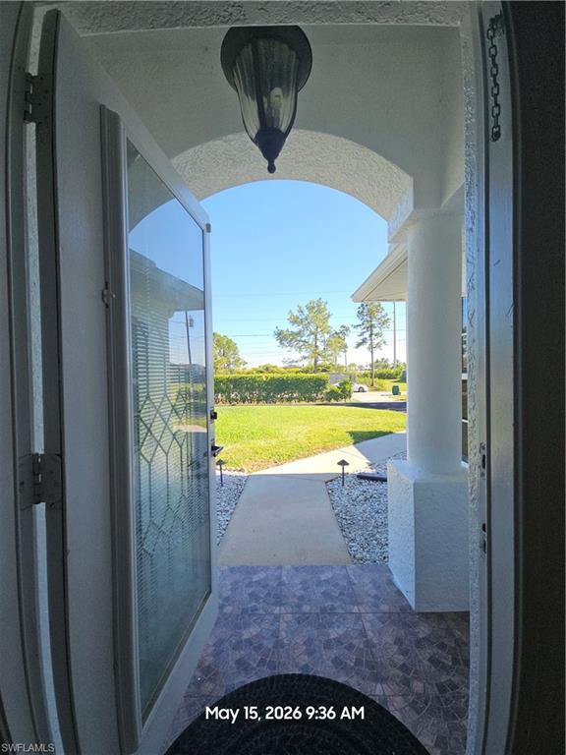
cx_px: 283
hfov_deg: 89.9
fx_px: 283
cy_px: 378
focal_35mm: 13
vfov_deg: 106.2
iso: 64
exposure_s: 1/825
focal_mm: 2.2
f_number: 2.2
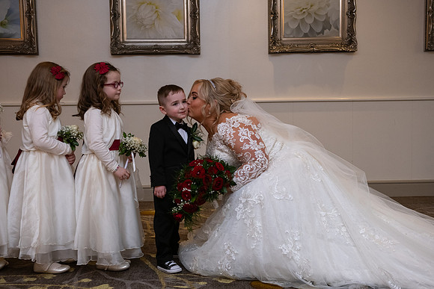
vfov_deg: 27.3
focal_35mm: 49
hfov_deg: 40.1
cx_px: 217
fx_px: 595
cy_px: 144
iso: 1000
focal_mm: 48
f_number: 5
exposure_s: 1/160
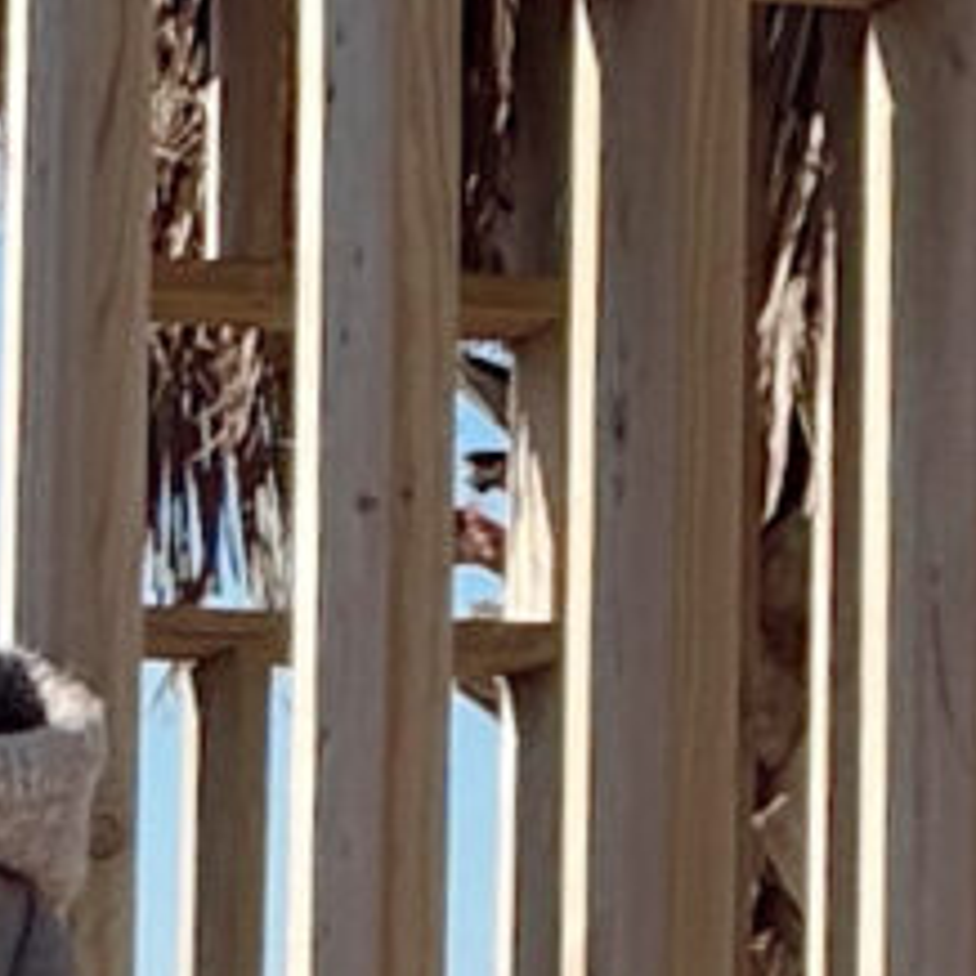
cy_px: 1392
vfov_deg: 7.4
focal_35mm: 234
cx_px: -954
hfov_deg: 7.2
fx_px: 7464
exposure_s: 1/1190
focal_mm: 2.71
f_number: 1.9
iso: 25
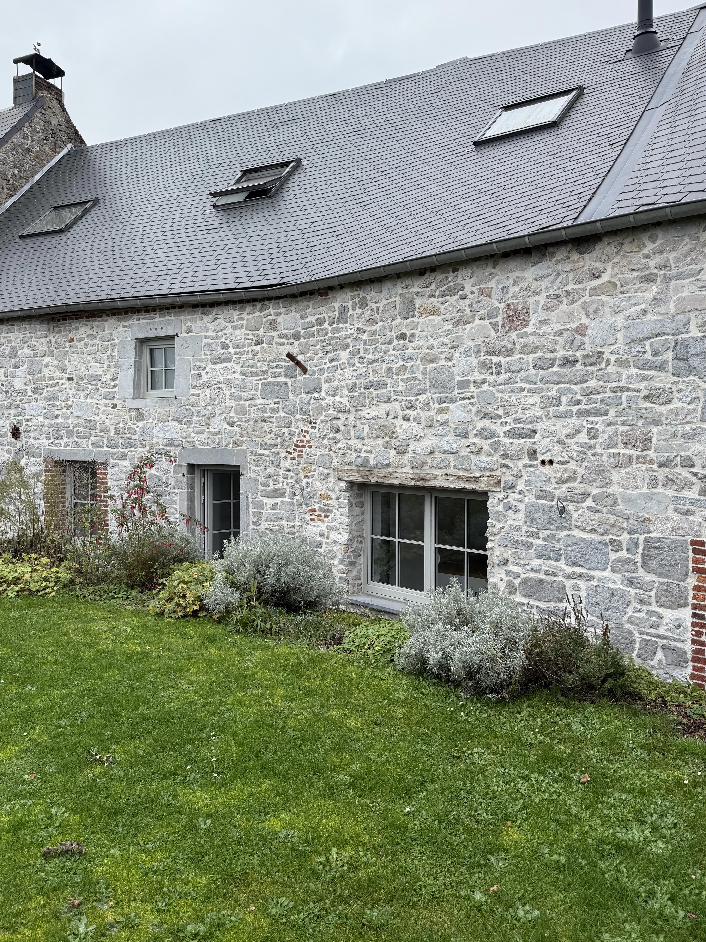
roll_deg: +0.2
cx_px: 336
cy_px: 454
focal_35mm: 27
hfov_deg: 51.3
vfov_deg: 65.3
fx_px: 734
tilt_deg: +1.6
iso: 80
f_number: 1.78
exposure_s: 1/1174
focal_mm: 6.76
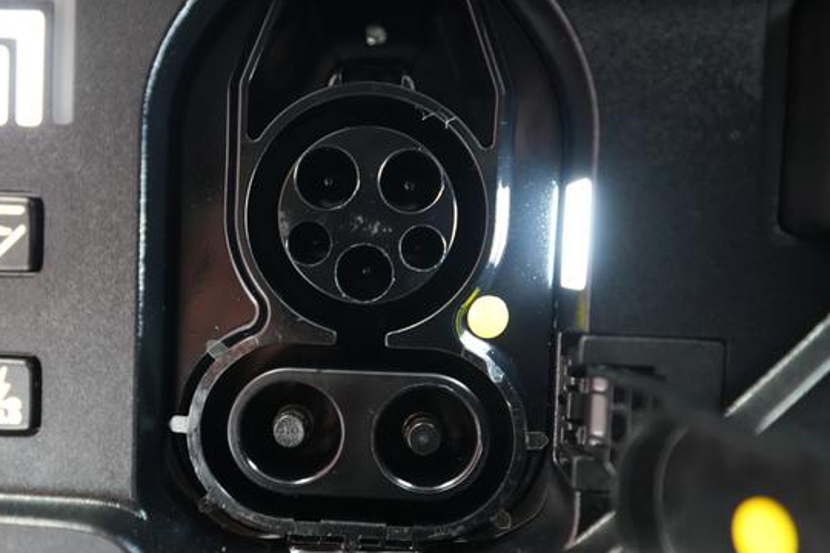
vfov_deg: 41.1
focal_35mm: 32
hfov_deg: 58.4
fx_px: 738
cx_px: 350
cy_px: 296
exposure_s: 1/60
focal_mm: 27
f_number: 2.8
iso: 5000
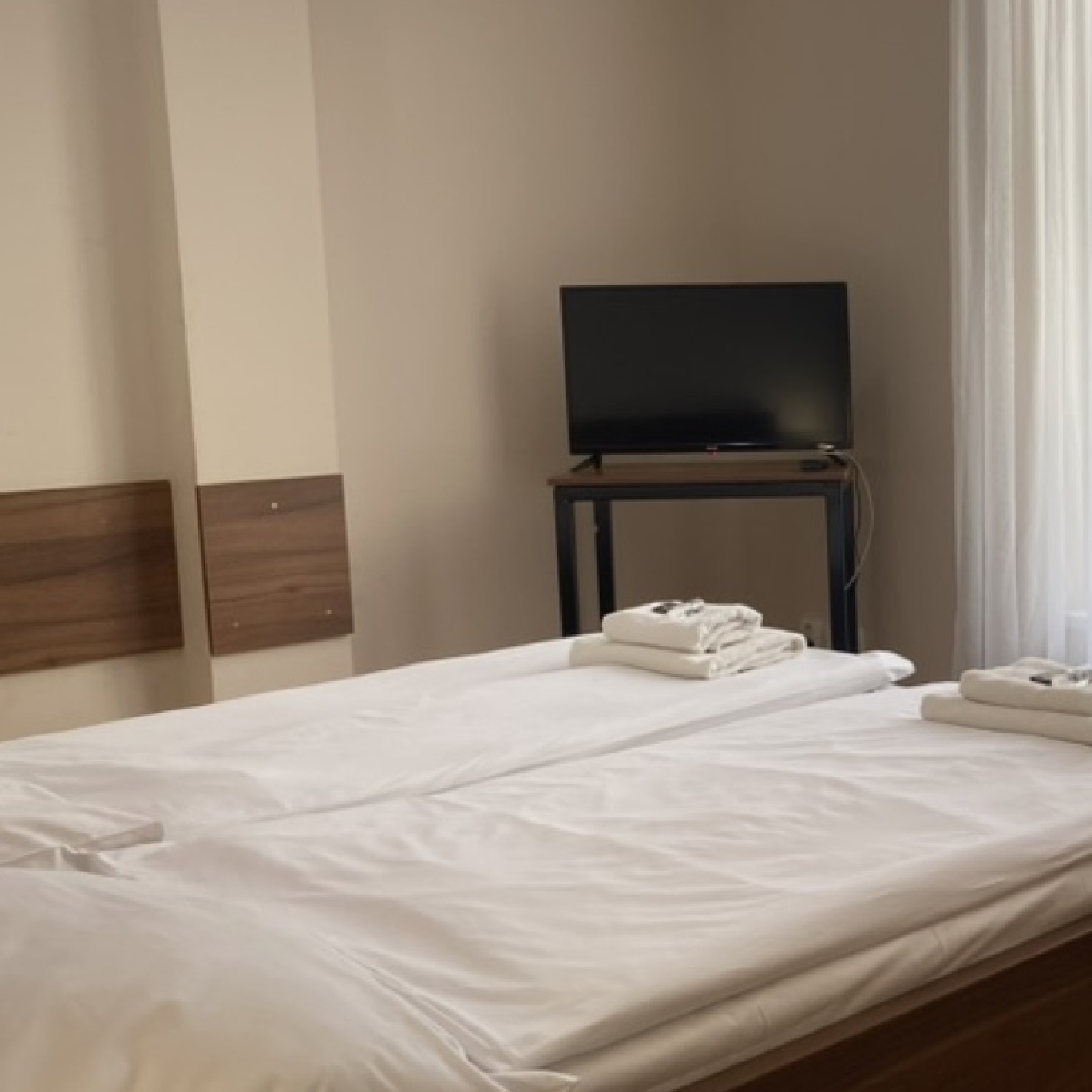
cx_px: 1005
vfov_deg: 35.3
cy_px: 575
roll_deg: +1.6
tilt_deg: -8.3
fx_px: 1713
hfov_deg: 33.3
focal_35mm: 48
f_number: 1.8
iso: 64
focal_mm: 4.25
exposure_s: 1/100
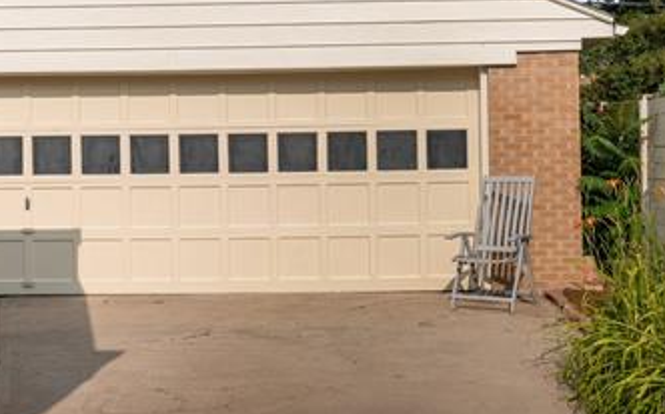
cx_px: 373
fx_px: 996
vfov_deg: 23.4
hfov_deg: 36.9
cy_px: 124
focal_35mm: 55
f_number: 9
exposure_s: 1/1000
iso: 400
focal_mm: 28
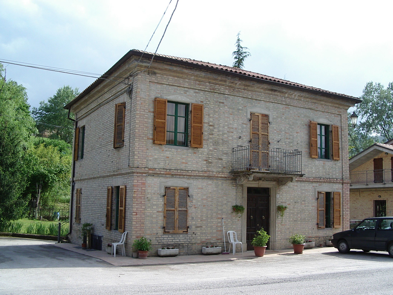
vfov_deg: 37.7
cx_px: 196
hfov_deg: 49.0
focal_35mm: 38
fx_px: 431
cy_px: 148
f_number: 4.8
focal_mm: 5.8
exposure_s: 1/200
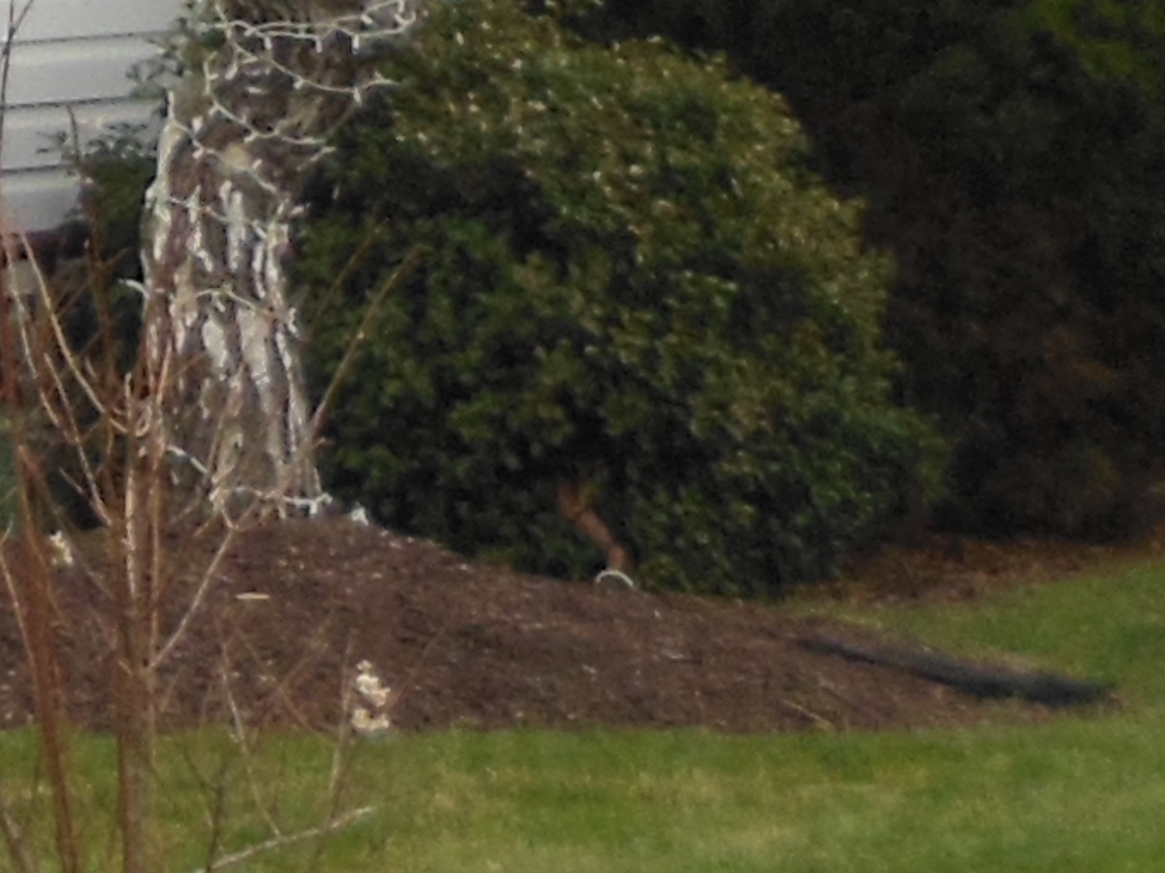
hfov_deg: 3.3
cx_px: -2153
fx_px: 19752
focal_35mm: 587
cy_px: -1862
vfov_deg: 2.5
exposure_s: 1/320
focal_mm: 15.5
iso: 125
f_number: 4.6
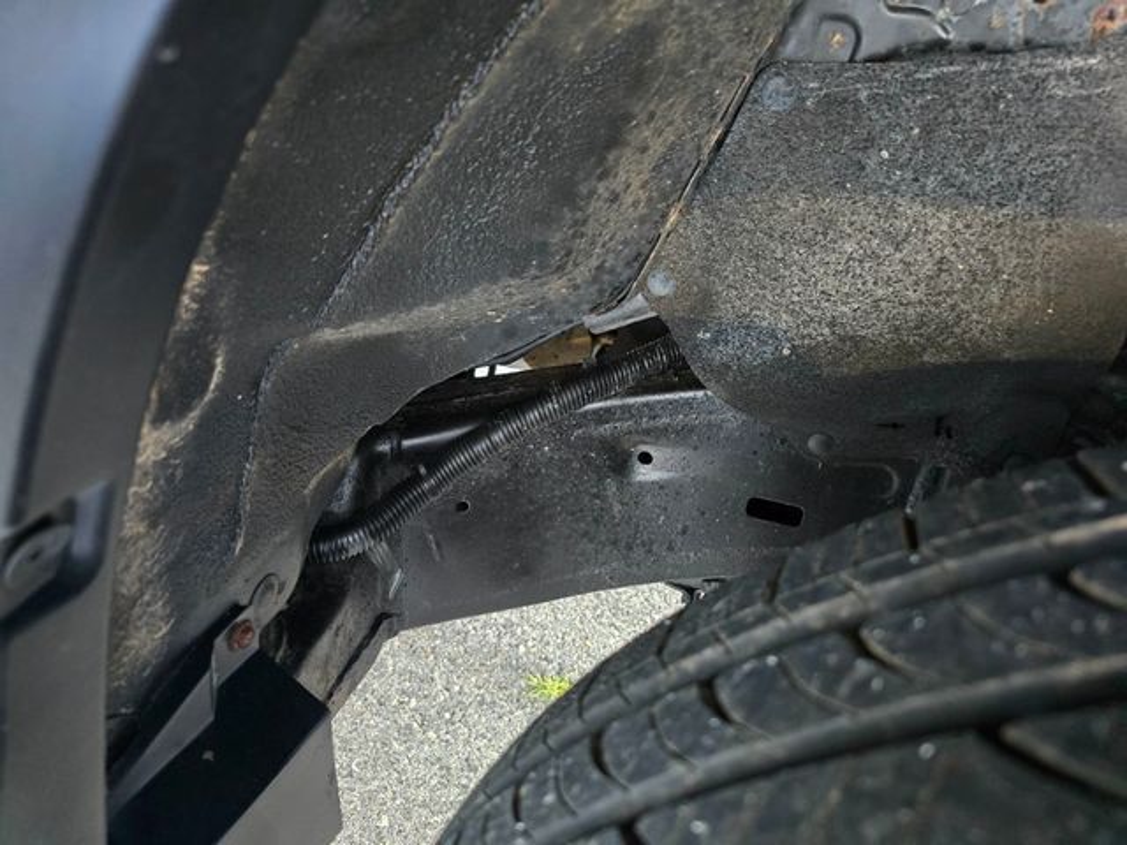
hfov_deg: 73.9
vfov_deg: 58.9
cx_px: 564
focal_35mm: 23
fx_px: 749
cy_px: 422
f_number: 1.7
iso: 1250
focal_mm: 6.3
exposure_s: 1/40
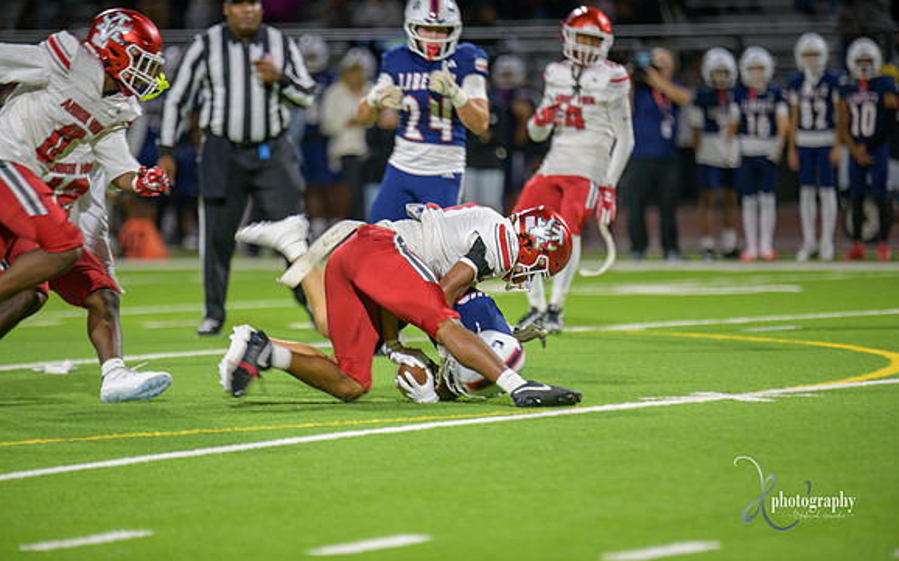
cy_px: 270
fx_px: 7520
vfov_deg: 4.3
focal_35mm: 307
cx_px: 450
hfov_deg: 6.8
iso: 1250
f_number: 2.8
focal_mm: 300
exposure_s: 1/250
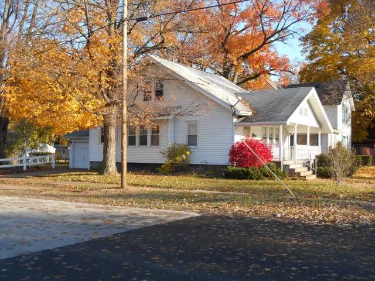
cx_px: 188
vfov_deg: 35.1
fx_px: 444
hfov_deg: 45.8
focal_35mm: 41
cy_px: 140
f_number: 3.9
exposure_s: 1/200
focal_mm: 7.2
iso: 80
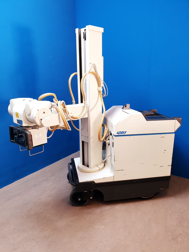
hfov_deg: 53.1
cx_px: 94
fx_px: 189
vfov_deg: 67.3
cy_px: 126
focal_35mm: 26
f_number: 2.4
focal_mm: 4.3
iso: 200
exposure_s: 1/50
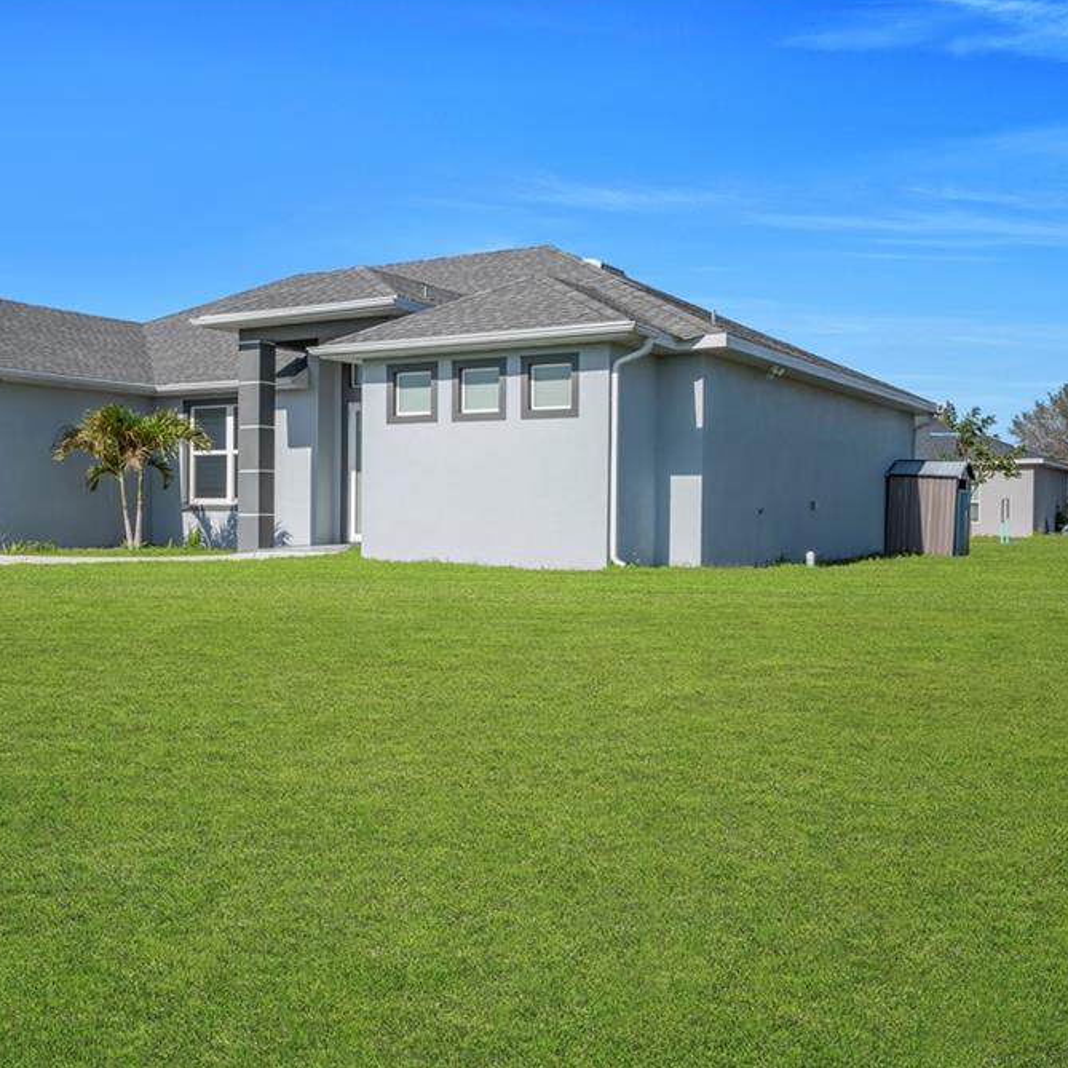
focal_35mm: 39
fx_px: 1361
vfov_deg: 42.8
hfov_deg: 41.9
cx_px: 307
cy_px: 528
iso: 100
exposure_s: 1/400
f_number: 8
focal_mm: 20
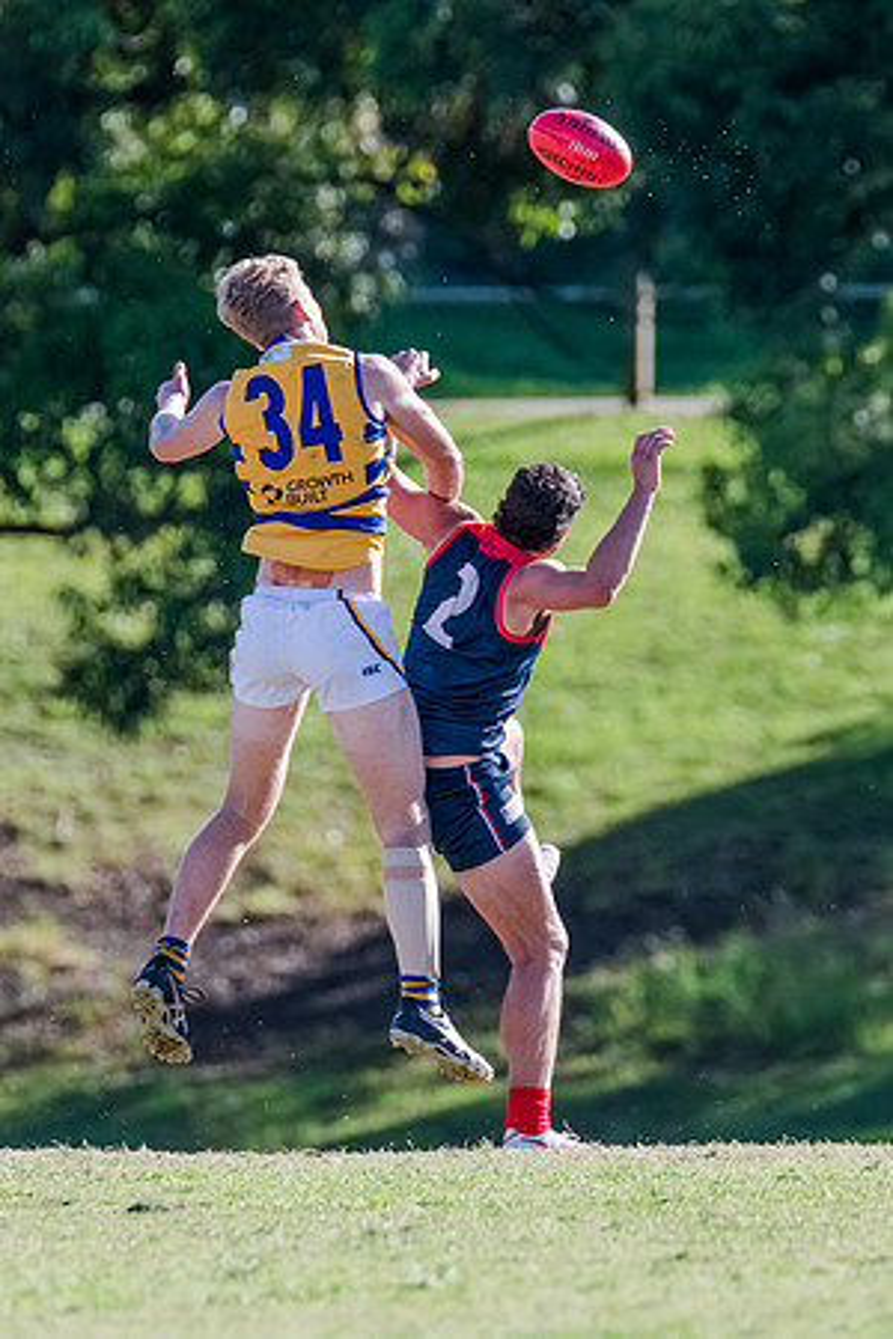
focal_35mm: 822
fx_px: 30581
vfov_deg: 2.5
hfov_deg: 1.7
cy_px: 572
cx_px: 413
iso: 800
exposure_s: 1/1600
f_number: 5
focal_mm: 420
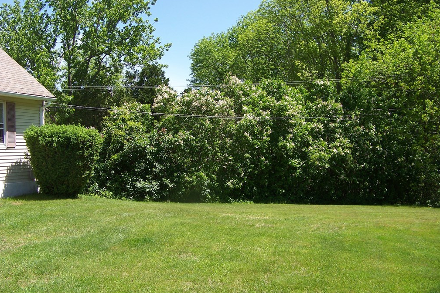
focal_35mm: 38
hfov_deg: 50.7
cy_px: 142
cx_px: 218
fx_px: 464
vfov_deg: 35.1
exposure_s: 1/640
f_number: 2.8
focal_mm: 5.85
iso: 66
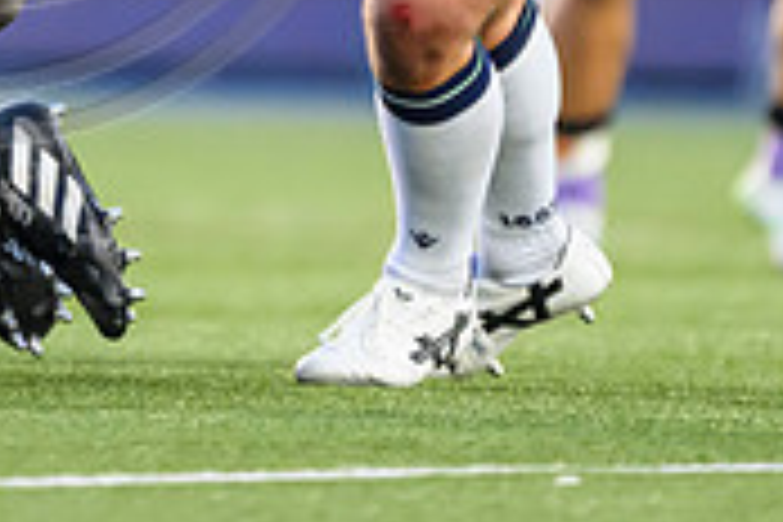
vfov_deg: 0.7
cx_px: 10
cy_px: -279
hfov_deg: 1.1
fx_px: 42409
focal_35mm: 1950
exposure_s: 1/1250
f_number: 4
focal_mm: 560
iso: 4000
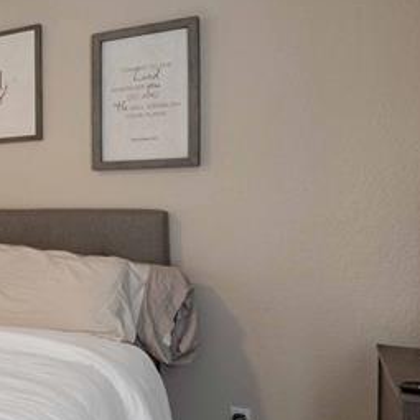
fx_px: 563
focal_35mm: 41
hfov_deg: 27.6
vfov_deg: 40.8
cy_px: 239
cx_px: -214
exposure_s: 2
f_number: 11
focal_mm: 12
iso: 100
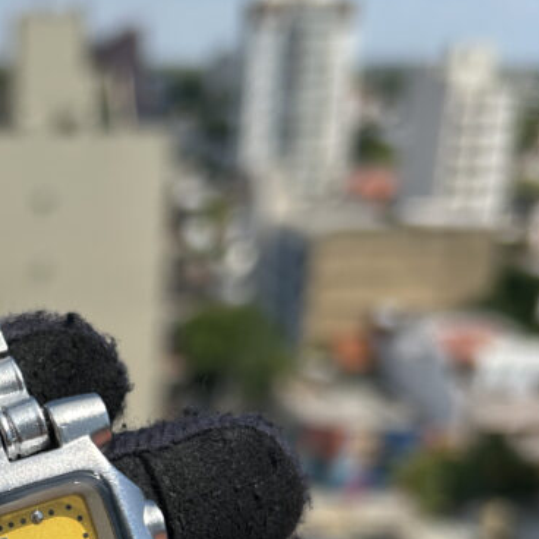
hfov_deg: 25.4
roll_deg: +0.5
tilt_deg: -19.1
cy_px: 488
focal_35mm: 64
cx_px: -13
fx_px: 1127
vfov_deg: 26.0
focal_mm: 5.7
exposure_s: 1/4115
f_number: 1.5
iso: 50
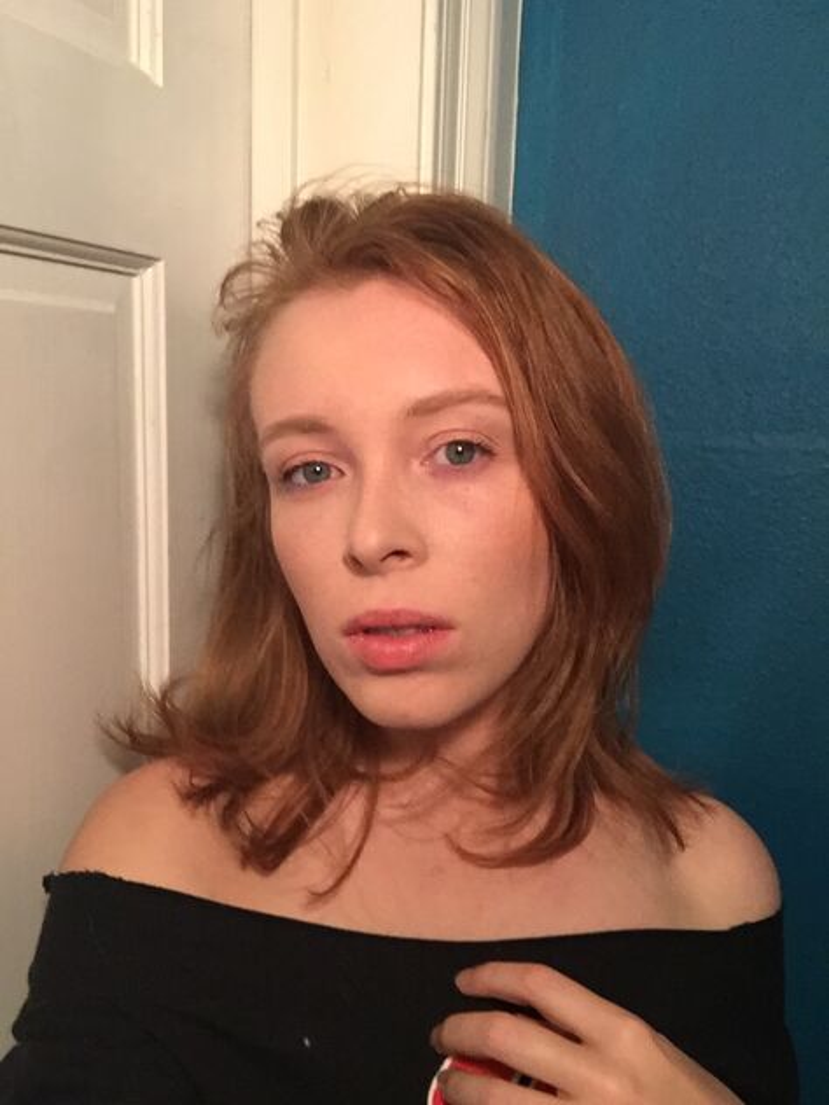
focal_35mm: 31
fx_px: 990
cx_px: 414
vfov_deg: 58.4
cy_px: 552
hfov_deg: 45.4
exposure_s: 1/30
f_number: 2.2
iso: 250
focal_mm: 2.65
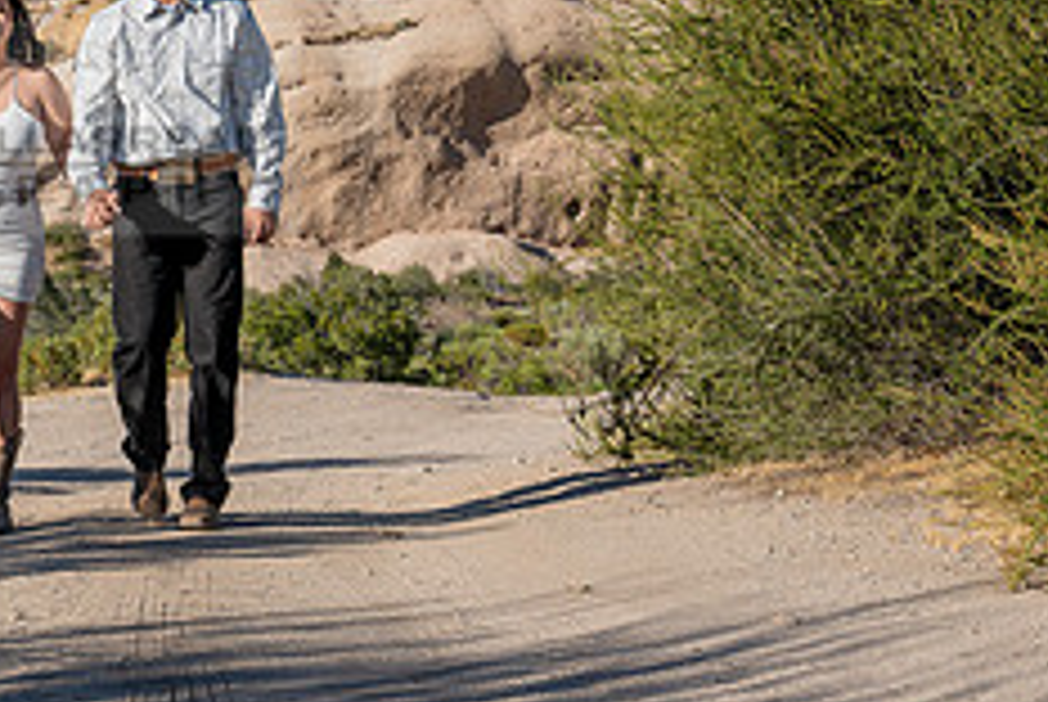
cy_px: 128
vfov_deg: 15.6
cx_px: -81
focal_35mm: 87
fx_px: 2536
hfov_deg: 22.2
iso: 200
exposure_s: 1/400
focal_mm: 35
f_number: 9
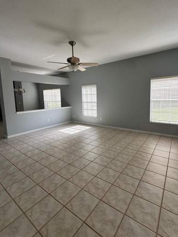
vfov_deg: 90.9
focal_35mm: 17
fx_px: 117
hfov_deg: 74.6
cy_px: 109
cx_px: 96
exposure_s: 1/185
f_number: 2.2
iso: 40
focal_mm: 2.22
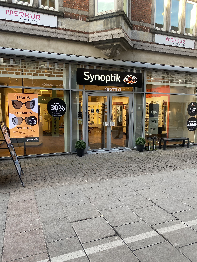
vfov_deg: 67.3
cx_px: 98
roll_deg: -1.6
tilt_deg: -3.2
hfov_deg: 53.1
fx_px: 197
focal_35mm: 26
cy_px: 131
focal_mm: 4.25
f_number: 1.8
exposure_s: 1/122
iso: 50
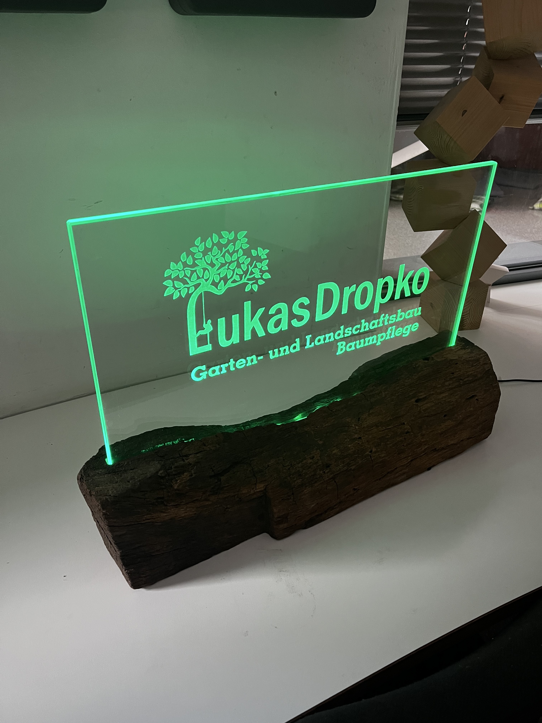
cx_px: 271
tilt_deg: -29.4
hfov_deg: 53.1
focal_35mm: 26
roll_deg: +0.5
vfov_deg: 67.3
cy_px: 362
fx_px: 543
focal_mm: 5.1
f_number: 1.6
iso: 400
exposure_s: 1/50
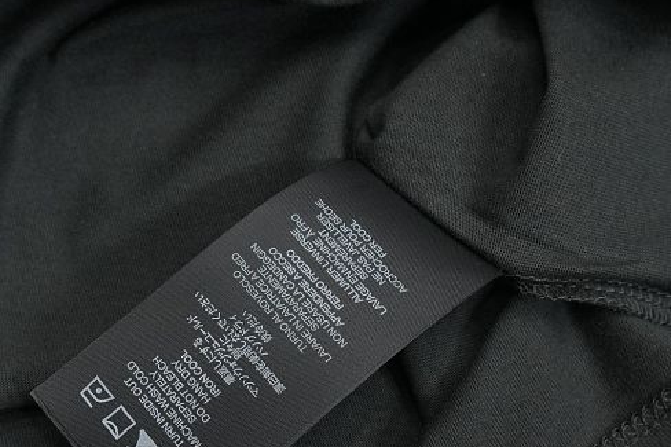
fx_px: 1099
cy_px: 338
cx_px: 286
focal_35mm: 59
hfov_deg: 33.9
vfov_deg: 22.7
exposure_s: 1/160
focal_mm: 24
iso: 1000
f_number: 8
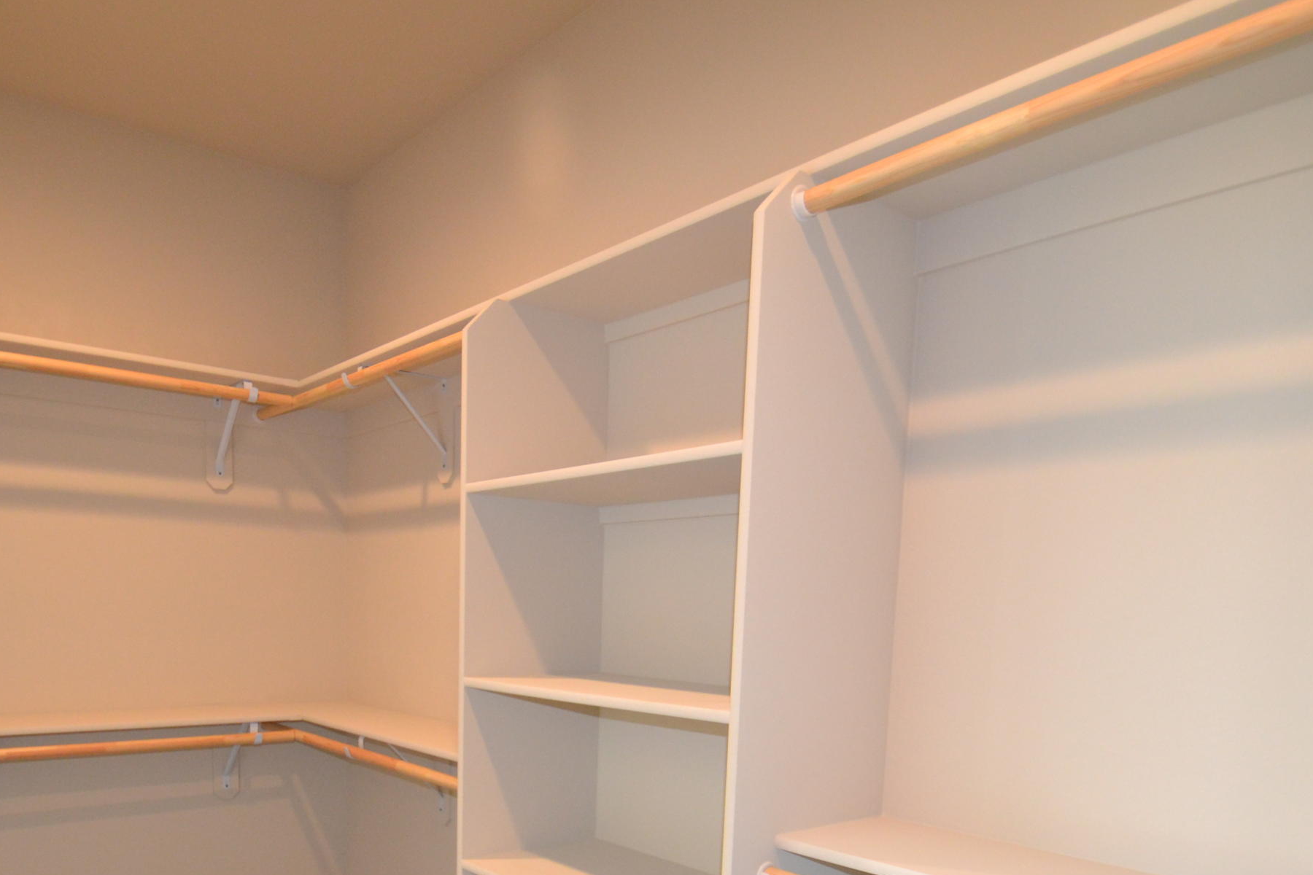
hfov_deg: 71.0
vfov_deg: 48.7
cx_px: 549
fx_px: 912
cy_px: 687
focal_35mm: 25
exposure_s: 1/60
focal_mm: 10
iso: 1000
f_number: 3.5
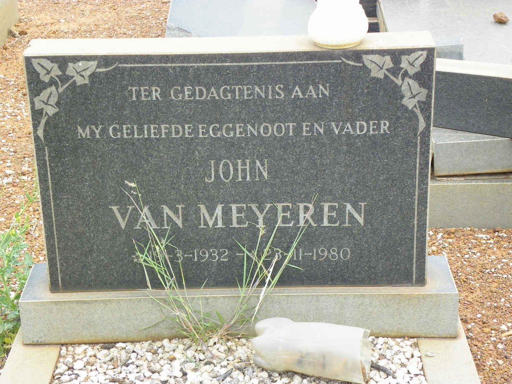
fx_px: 1183
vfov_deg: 18.4
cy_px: 192
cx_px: 256
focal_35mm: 80
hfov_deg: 24.4
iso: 64
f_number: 4
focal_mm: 14.2
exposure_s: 1/100
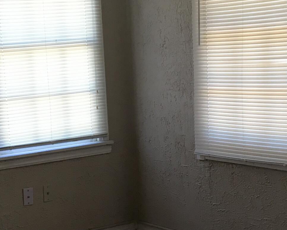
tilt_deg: -10.6
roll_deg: +4.0
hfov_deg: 21.6
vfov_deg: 17.2
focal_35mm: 88
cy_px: 206
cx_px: 84
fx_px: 747
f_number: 2.2
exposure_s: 1/40
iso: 32
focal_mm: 4.15
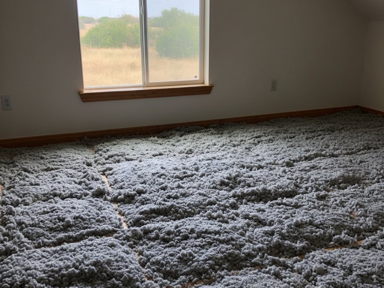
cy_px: 144
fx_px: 266
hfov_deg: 71.6
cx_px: 192
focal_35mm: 24
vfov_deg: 56.8
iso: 1516
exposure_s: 1/1790
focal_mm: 6.8
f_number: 1.68
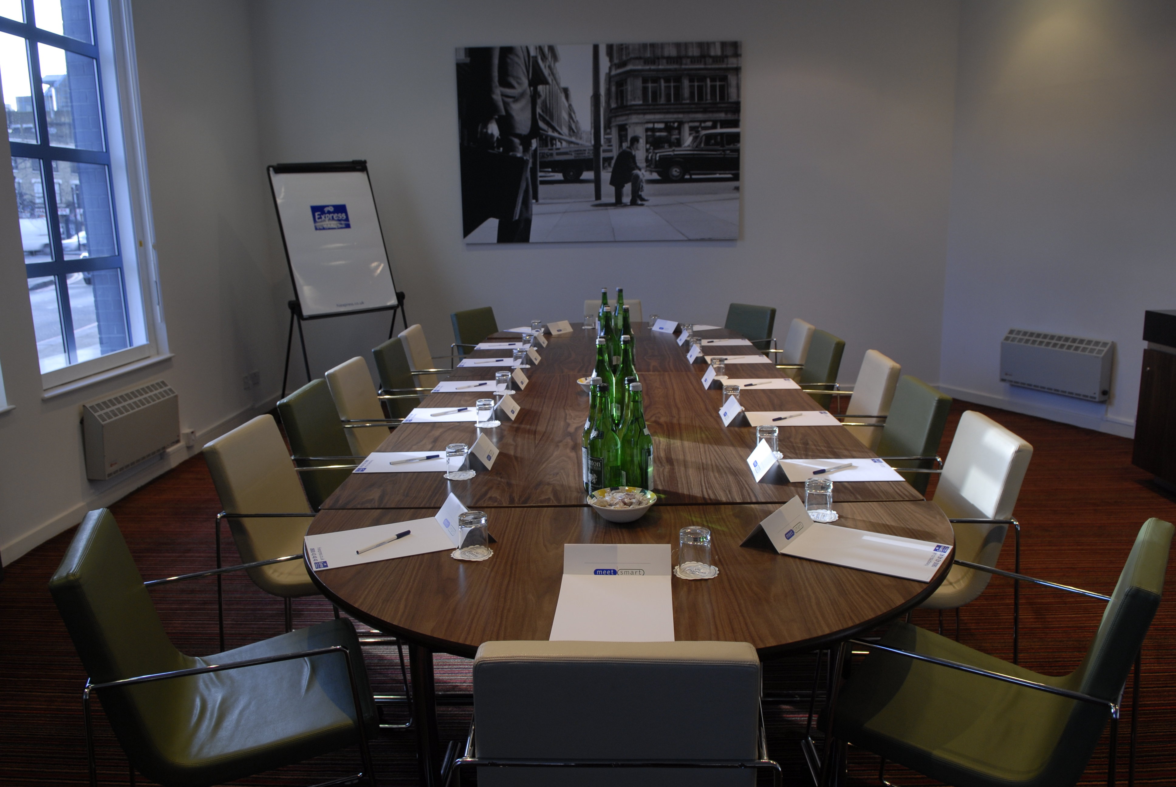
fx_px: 834
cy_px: 394
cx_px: 588
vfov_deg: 50.5
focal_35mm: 26
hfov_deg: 70.4
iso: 200
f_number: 4.5
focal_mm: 17
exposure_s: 1/15
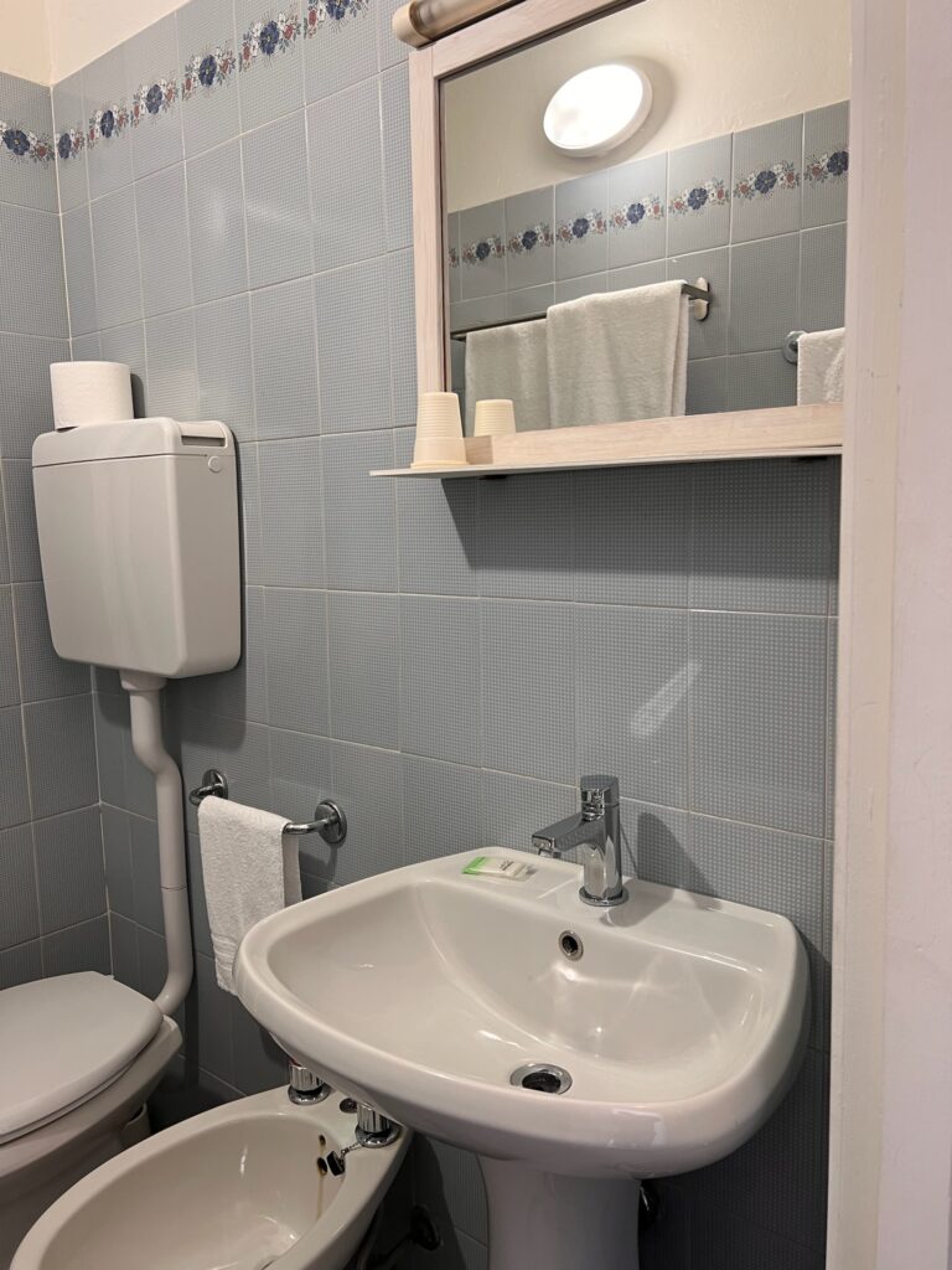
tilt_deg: -6.6
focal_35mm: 26
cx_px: 476
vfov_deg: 67.3
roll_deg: +3.0
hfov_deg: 53.1
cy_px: 635
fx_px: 953
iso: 64
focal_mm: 5.7
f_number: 1.5
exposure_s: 1/50
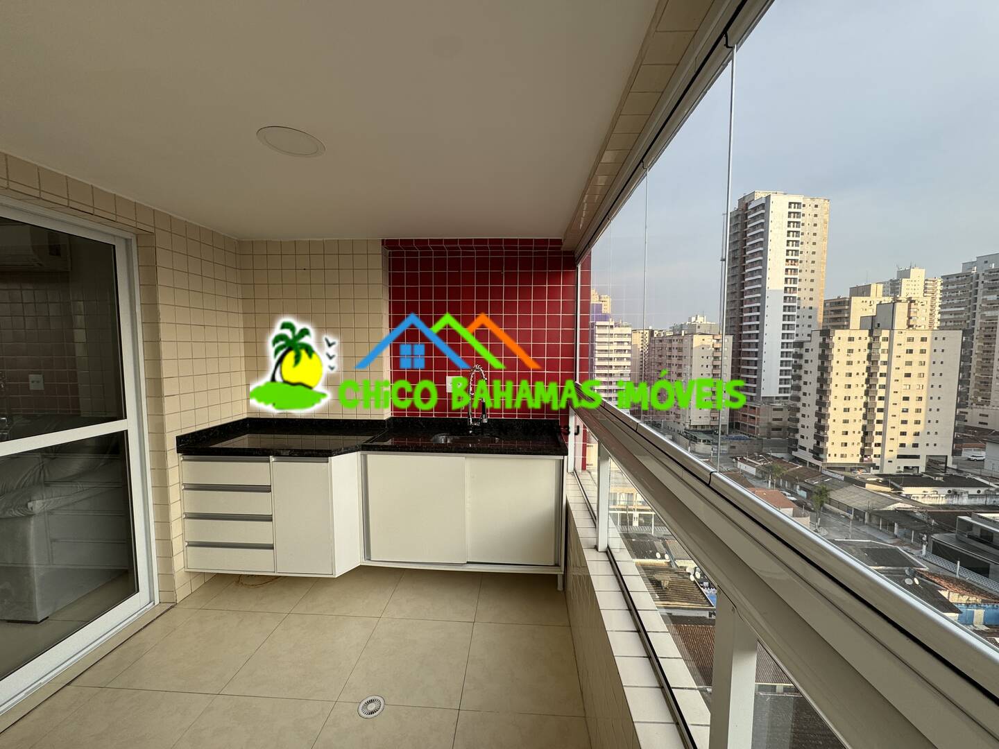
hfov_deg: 102.1
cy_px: 374
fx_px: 404
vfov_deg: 85.7
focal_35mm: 14
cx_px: 500
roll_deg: -0.7
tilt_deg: -4.8
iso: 40
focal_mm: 2.22
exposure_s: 1/341
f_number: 2.2
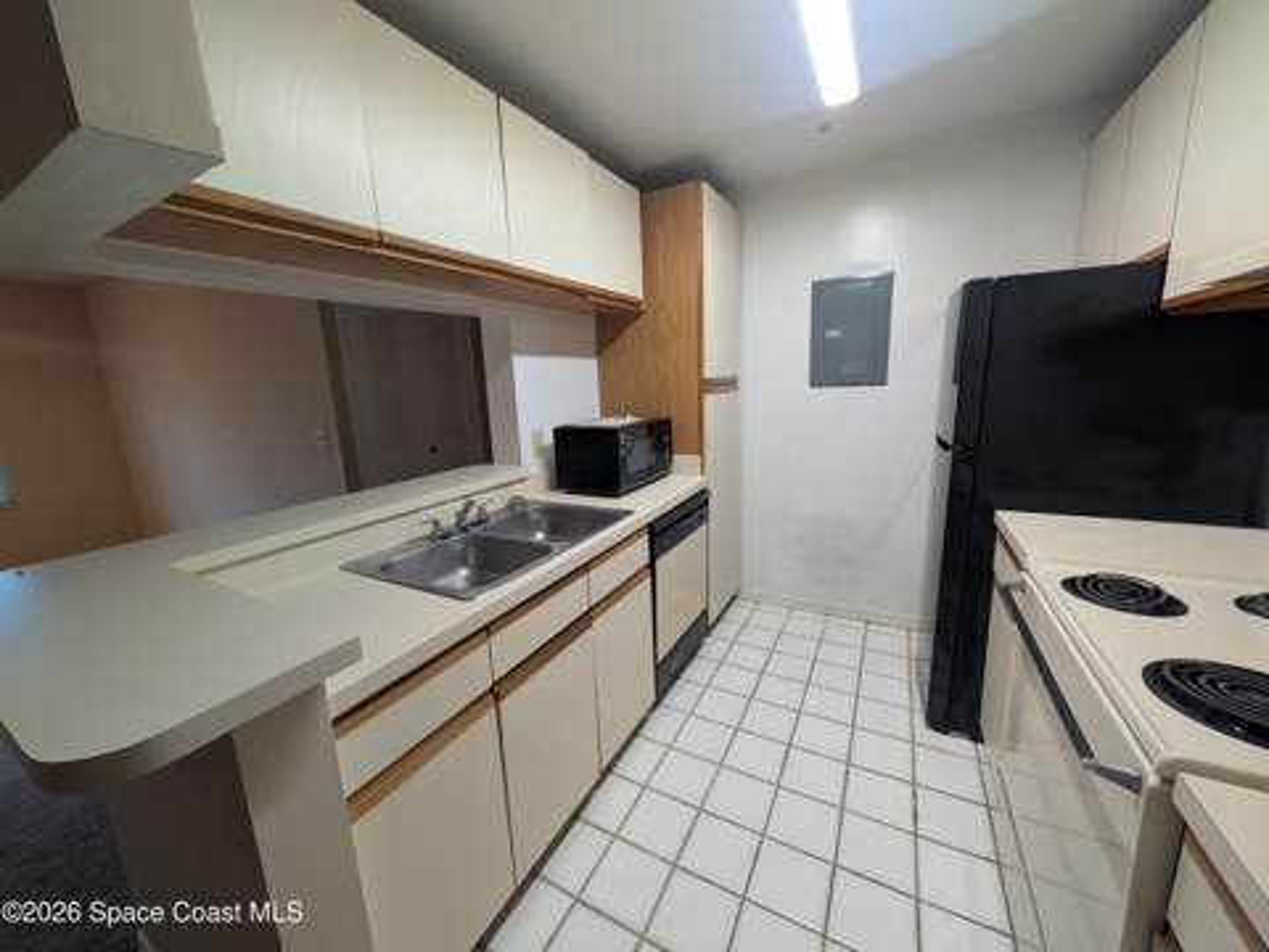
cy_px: 476
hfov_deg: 110.5
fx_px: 440
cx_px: 634
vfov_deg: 94.5
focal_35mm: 12
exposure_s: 1/40
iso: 50
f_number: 1.7
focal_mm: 2.02
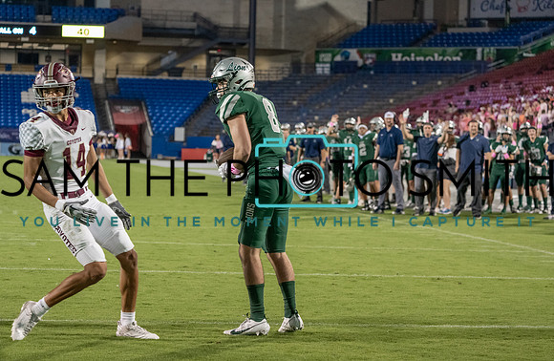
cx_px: 246
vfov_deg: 12.1
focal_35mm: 112
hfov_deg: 18.4
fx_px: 1710
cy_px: 205
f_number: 4.5
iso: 6400
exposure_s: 1/500
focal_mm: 100
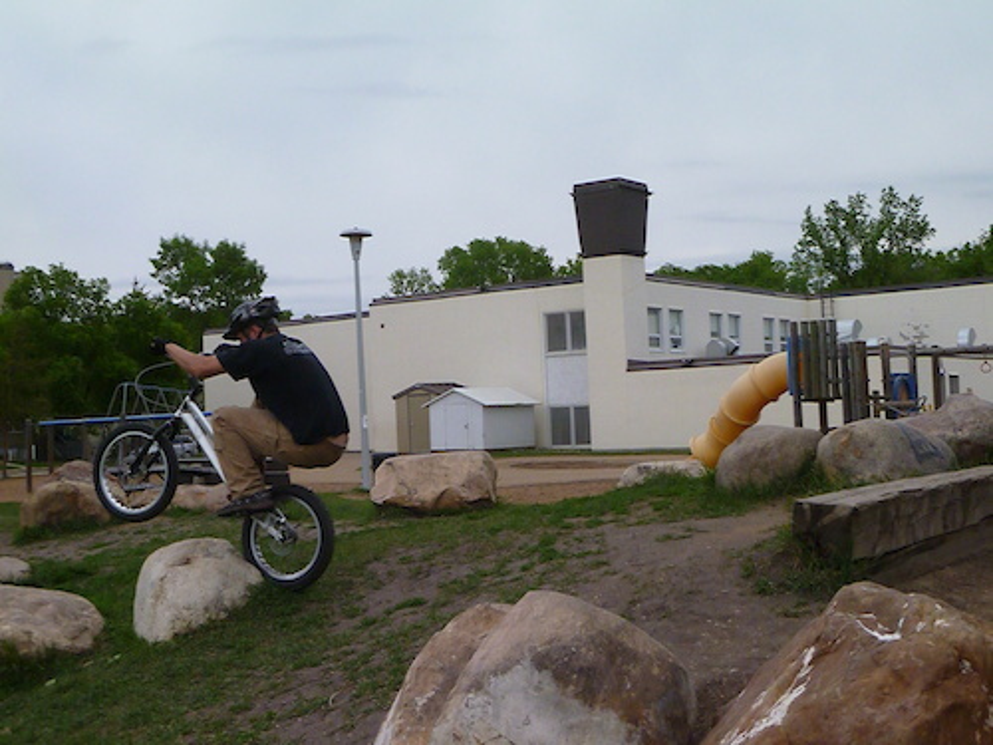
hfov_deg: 42.9
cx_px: 496
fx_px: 1262
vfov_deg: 32.9
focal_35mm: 44
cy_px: 372
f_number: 3.8
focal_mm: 7.9
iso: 500
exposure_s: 1/250
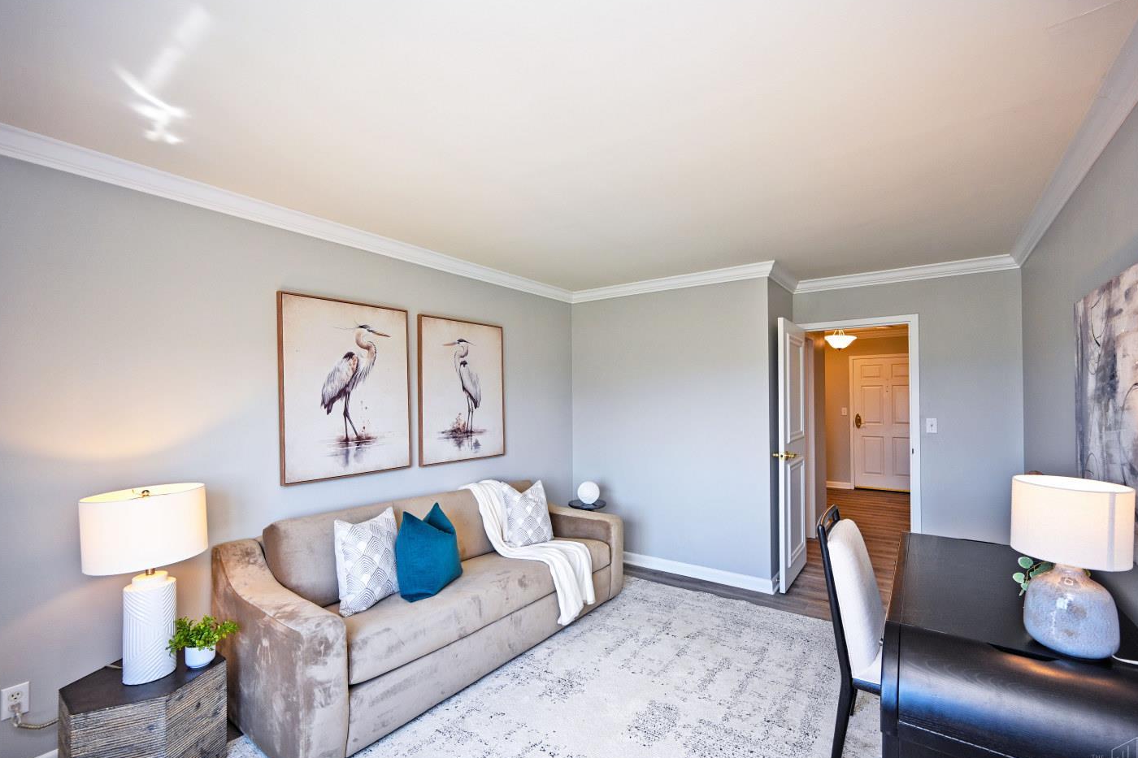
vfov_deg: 77.3
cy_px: 396
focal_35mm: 15
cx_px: 585
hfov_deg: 100.4
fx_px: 474
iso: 200
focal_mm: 14
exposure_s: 1/60
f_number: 4
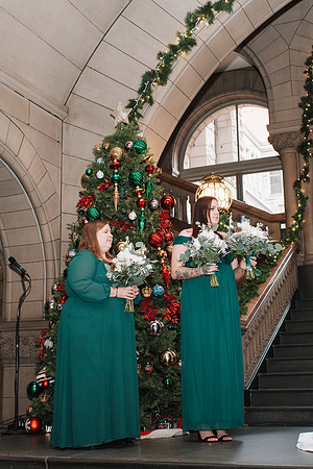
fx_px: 685
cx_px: 173
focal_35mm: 53
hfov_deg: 25.7
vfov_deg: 37.8
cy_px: 235
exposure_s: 1/200
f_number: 3.5
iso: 1000
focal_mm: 35
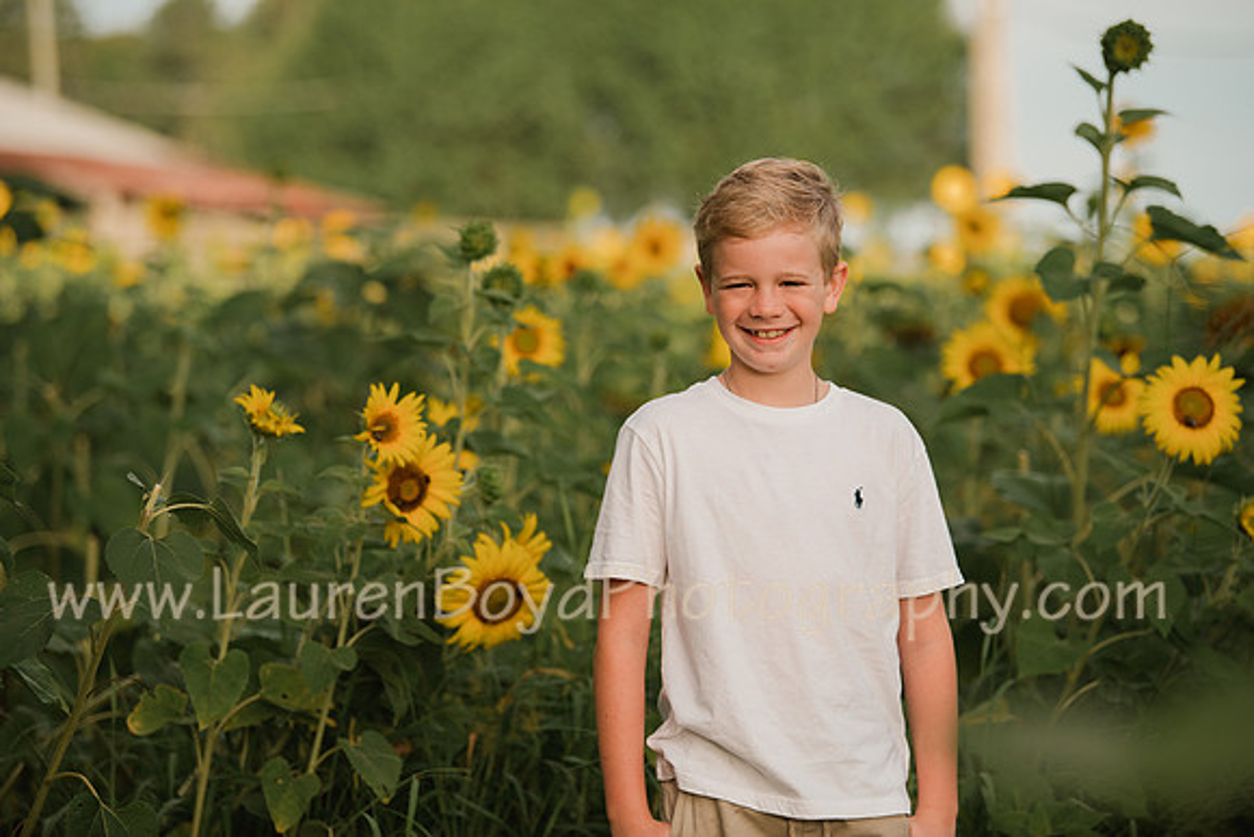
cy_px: 418
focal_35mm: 122
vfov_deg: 11.2
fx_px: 4250
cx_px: 627
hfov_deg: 16.8
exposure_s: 1/400
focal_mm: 122
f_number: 2.8
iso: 100
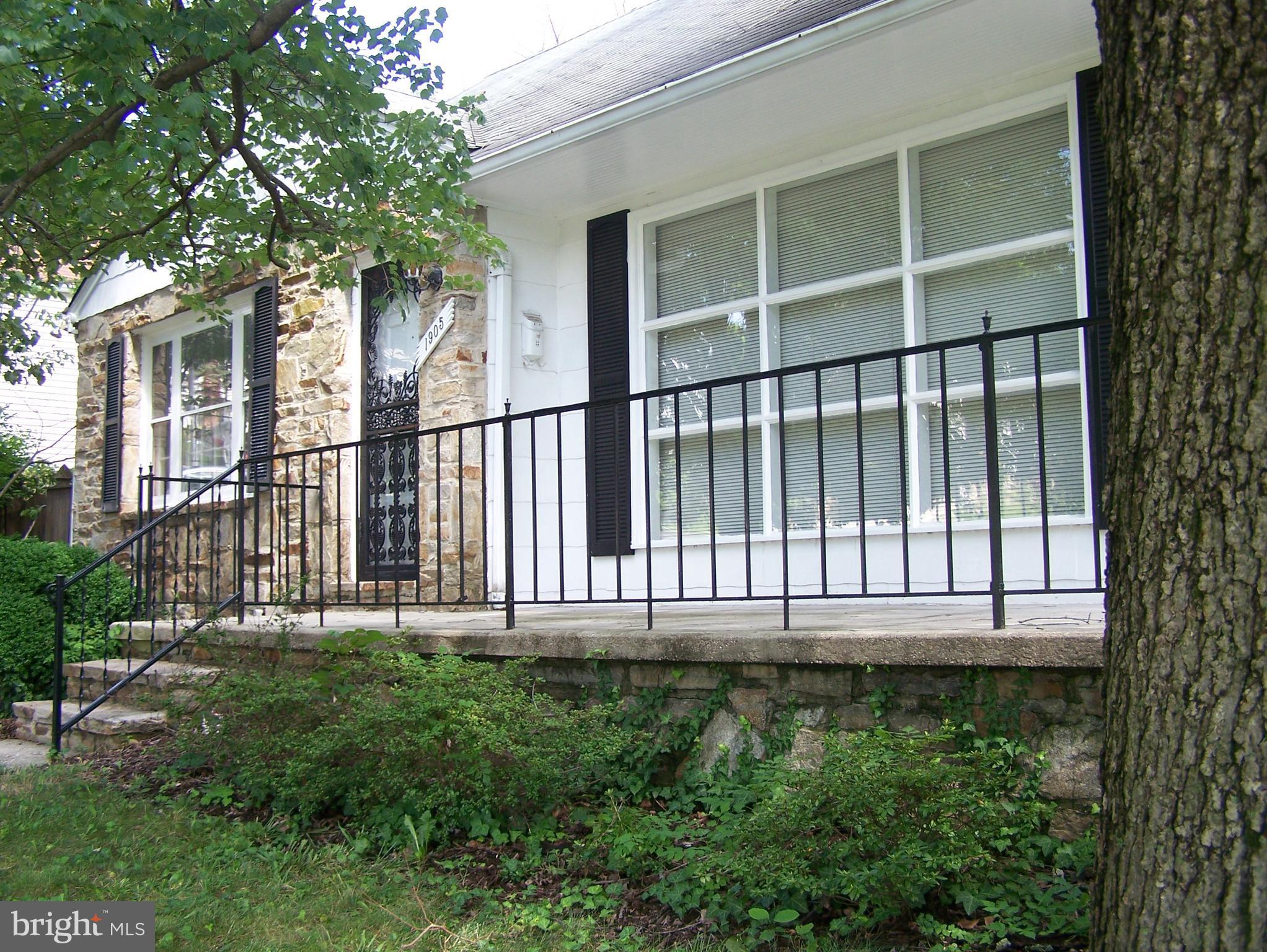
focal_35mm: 38
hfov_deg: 48.9
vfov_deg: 37.8
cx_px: 634
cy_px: 476
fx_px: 1392
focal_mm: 6.3
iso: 80
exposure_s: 1/100
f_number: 2.8
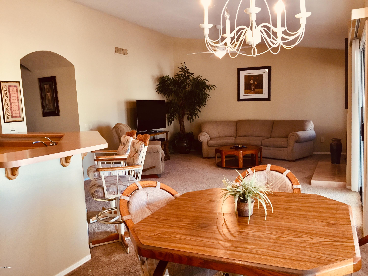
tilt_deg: -5.9
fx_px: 308
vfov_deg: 48.2
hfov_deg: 61.7
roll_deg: +2.7
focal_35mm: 29
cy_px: 138
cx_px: 184
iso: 100
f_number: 2.2
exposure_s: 1/30
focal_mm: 4.15
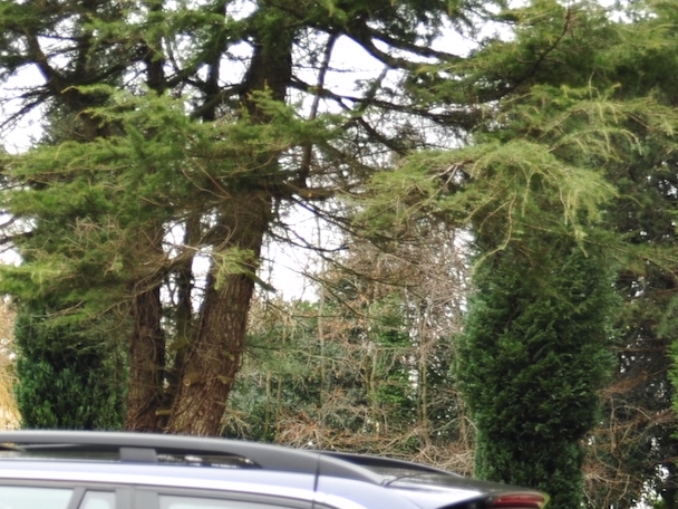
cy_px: 739
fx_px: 1919
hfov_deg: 19.2
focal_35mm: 98
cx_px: -78
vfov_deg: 14.2
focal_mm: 31
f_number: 4
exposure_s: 1/60
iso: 200
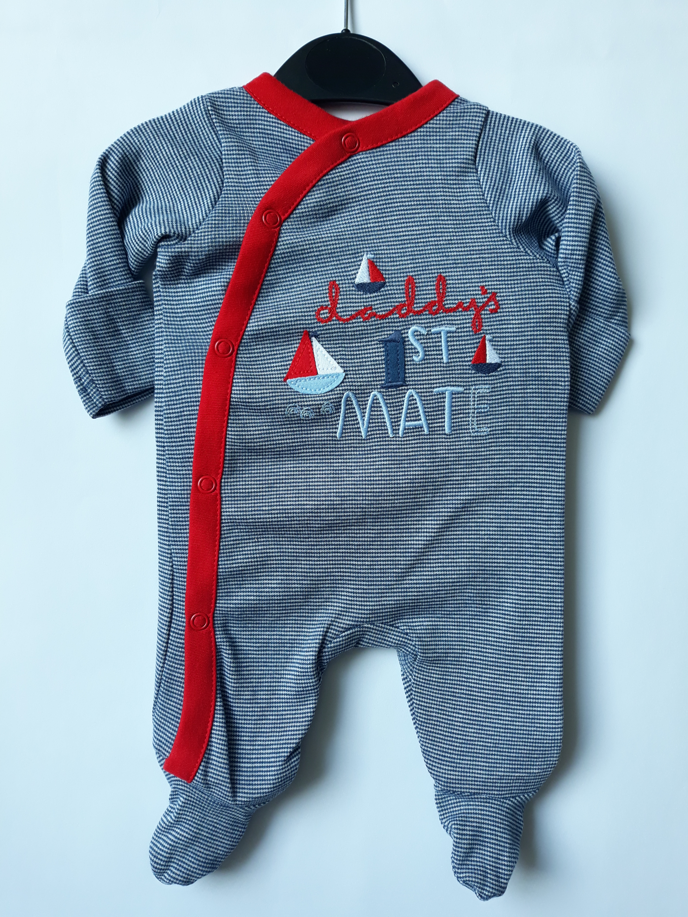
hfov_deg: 51.4
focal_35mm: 27
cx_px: 344
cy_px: 458
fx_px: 716
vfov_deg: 65.3
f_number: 1.7
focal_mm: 3.71
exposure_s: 1/171
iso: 40
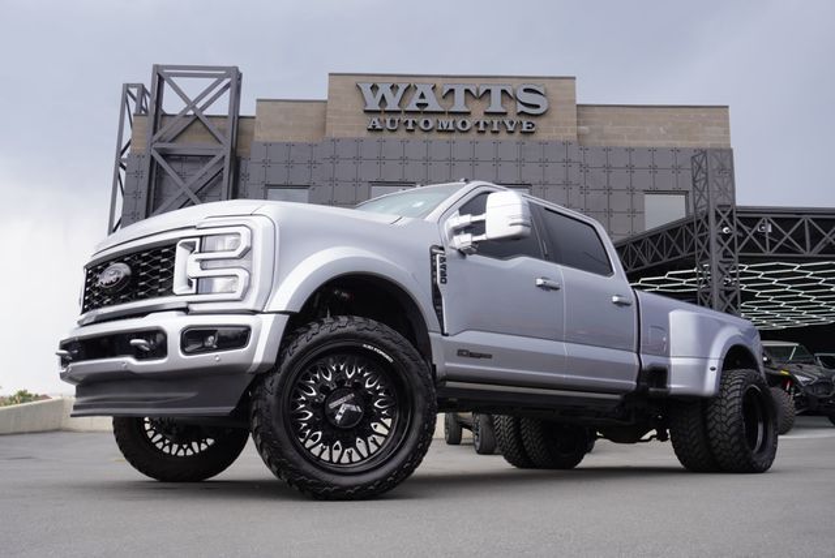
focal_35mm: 34
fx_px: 801
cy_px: 279
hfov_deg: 55.1
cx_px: 418
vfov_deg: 38.4
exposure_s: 1/100
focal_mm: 23
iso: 100
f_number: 6.3
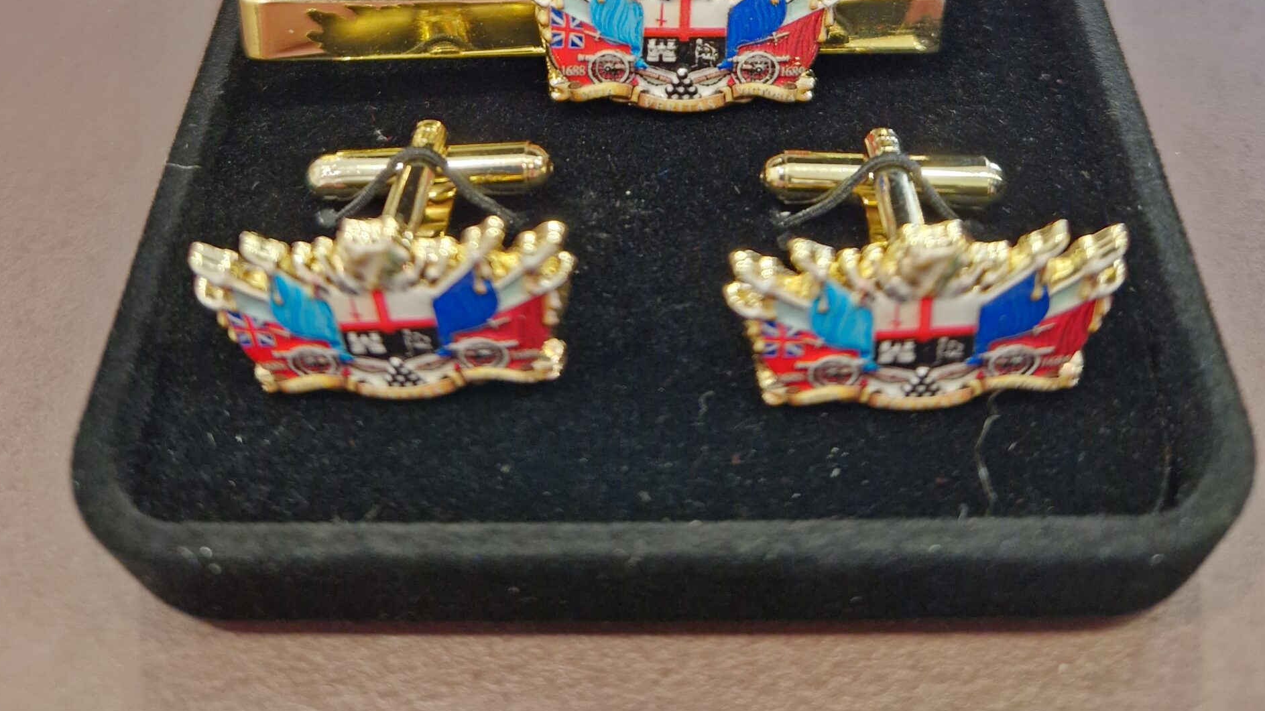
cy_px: -36
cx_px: 623
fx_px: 1140
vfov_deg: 31.4
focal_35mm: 34
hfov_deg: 58.0
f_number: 1.8
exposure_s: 1/100
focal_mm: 5.4
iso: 1000
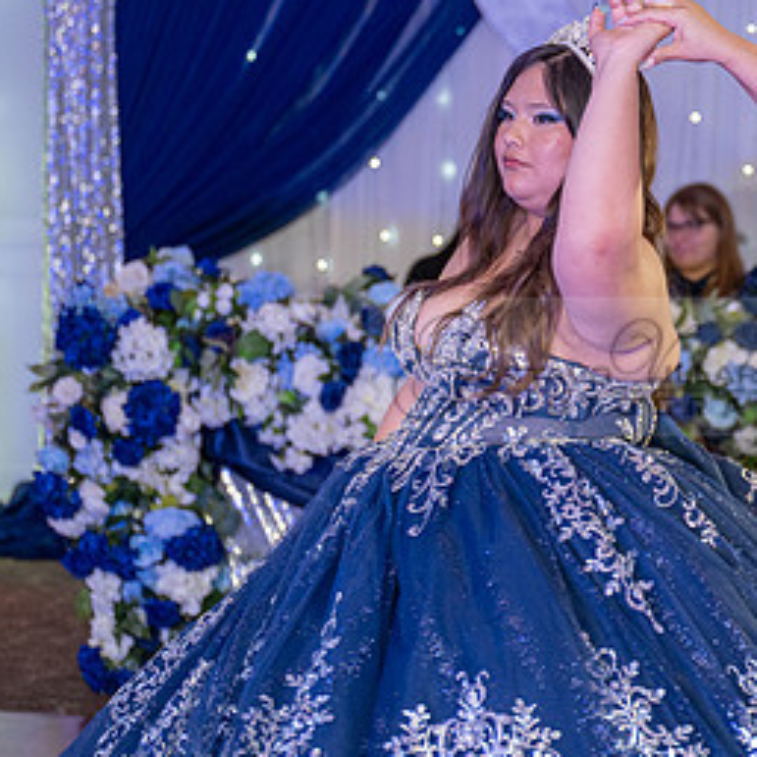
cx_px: 624
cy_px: 367
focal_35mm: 117
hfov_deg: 14.8
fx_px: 2895
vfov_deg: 14.9
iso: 1250
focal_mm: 61
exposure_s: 1/200
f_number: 2.8
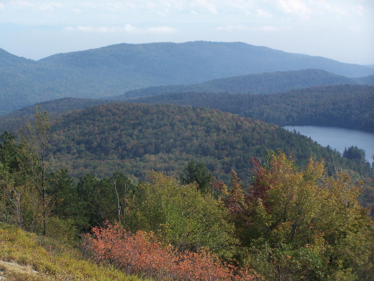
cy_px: 140
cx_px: 187
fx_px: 1134
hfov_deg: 18.7
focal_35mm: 105
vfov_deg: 14.1
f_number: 3.2
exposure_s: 1/800
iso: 80
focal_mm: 17.5
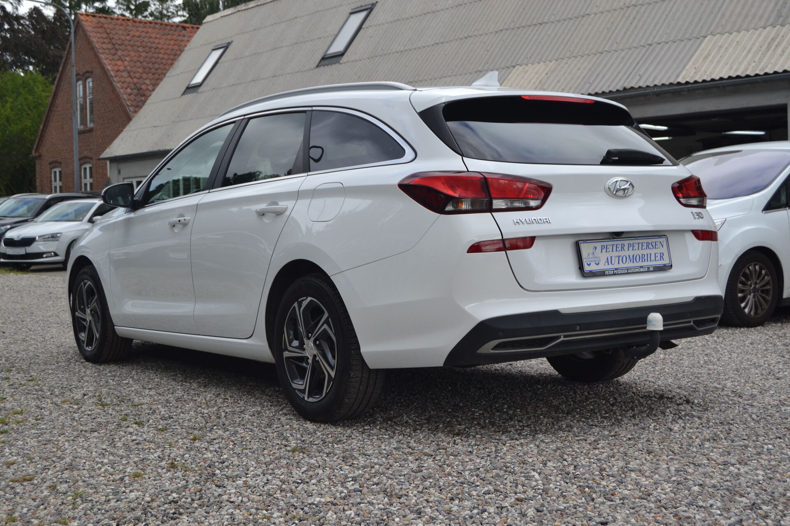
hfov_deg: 42.3
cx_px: 395
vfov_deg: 28.9
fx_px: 1020
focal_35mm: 46
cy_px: 263
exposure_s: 1/200
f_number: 7.1
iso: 100
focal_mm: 31
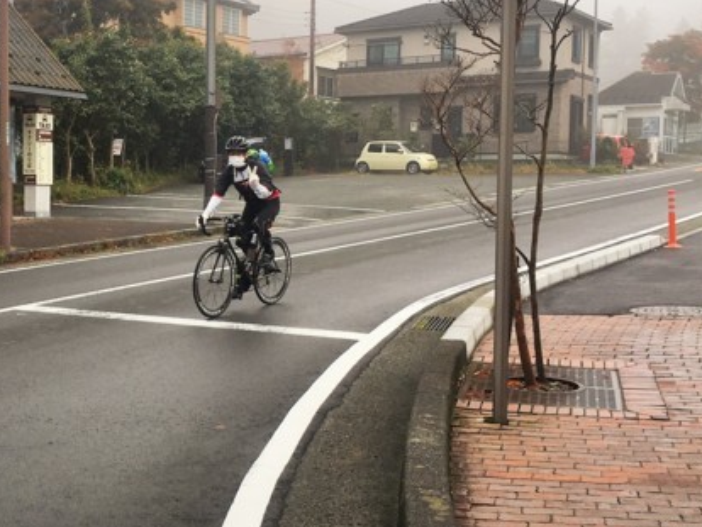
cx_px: 98
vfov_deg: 26.1
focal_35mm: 56
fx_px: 1136
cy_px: 261
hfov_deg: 32.9
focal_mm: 4.15
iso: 25
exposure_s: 1/418
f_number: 2.2
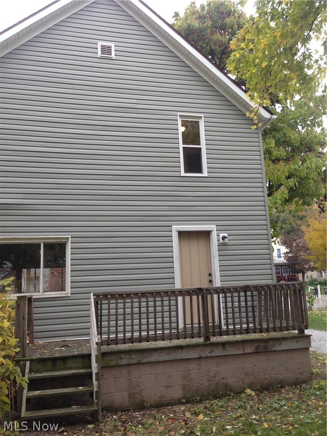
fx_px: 416
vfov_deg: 55.4
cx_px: 164
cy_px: 218
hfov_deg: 42.9
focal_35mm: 33
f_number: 2.4
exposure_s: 1/120
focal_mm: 4.13
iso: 64
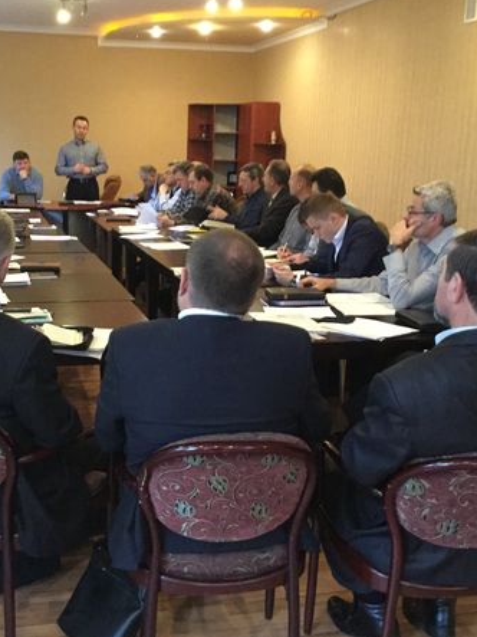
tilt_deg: -12.8
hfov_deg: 34.1
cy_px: 315
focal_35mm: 42
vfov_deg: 44.8
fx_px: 772
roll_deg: -2.4
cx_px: 175
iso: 400
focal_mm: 3.3
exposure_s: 1/15
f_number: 2.4
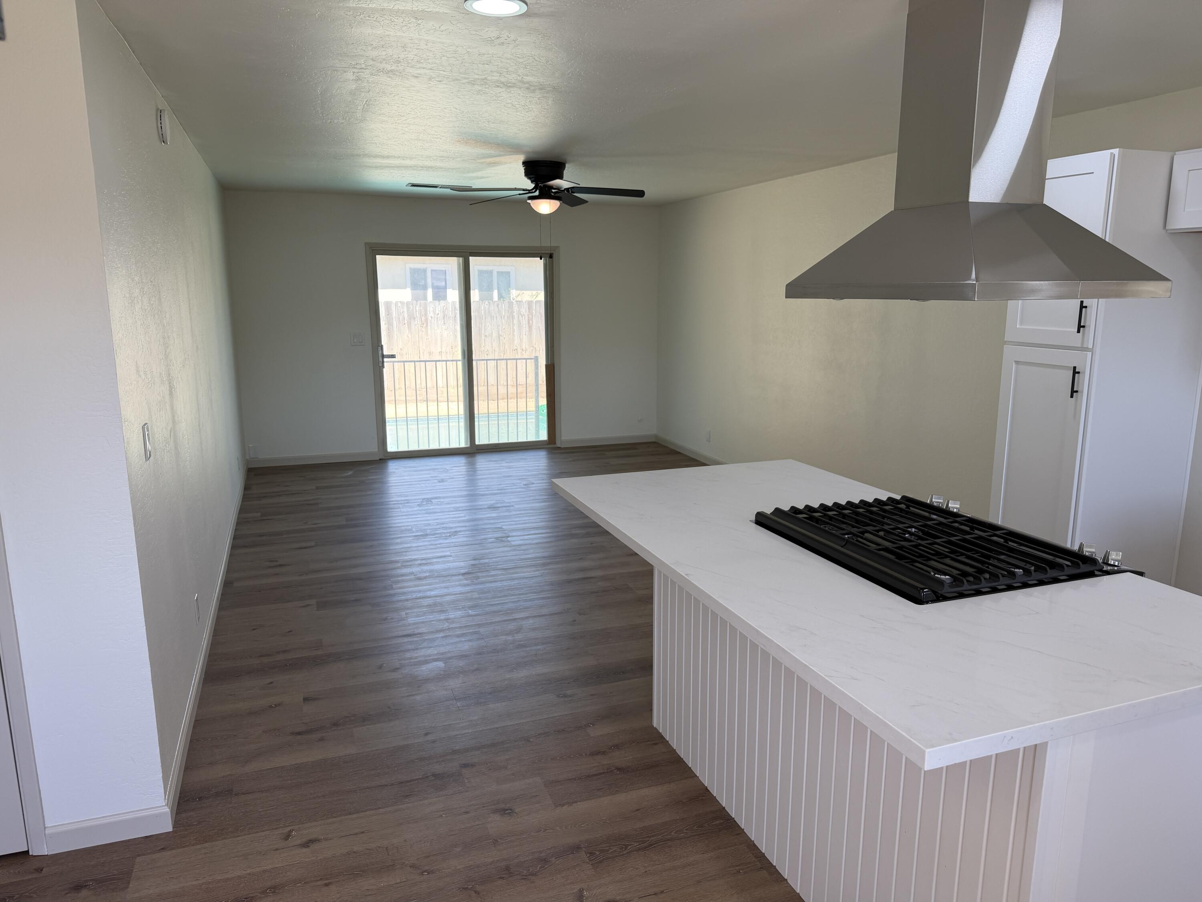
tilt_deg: -10.7
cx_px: 601
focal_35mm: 24
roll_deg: -0.1
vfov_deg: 56.8
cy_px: 451
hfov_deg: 71.6
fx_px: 833
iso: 80
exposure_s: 1/227
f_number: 1.78
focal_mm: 6.76
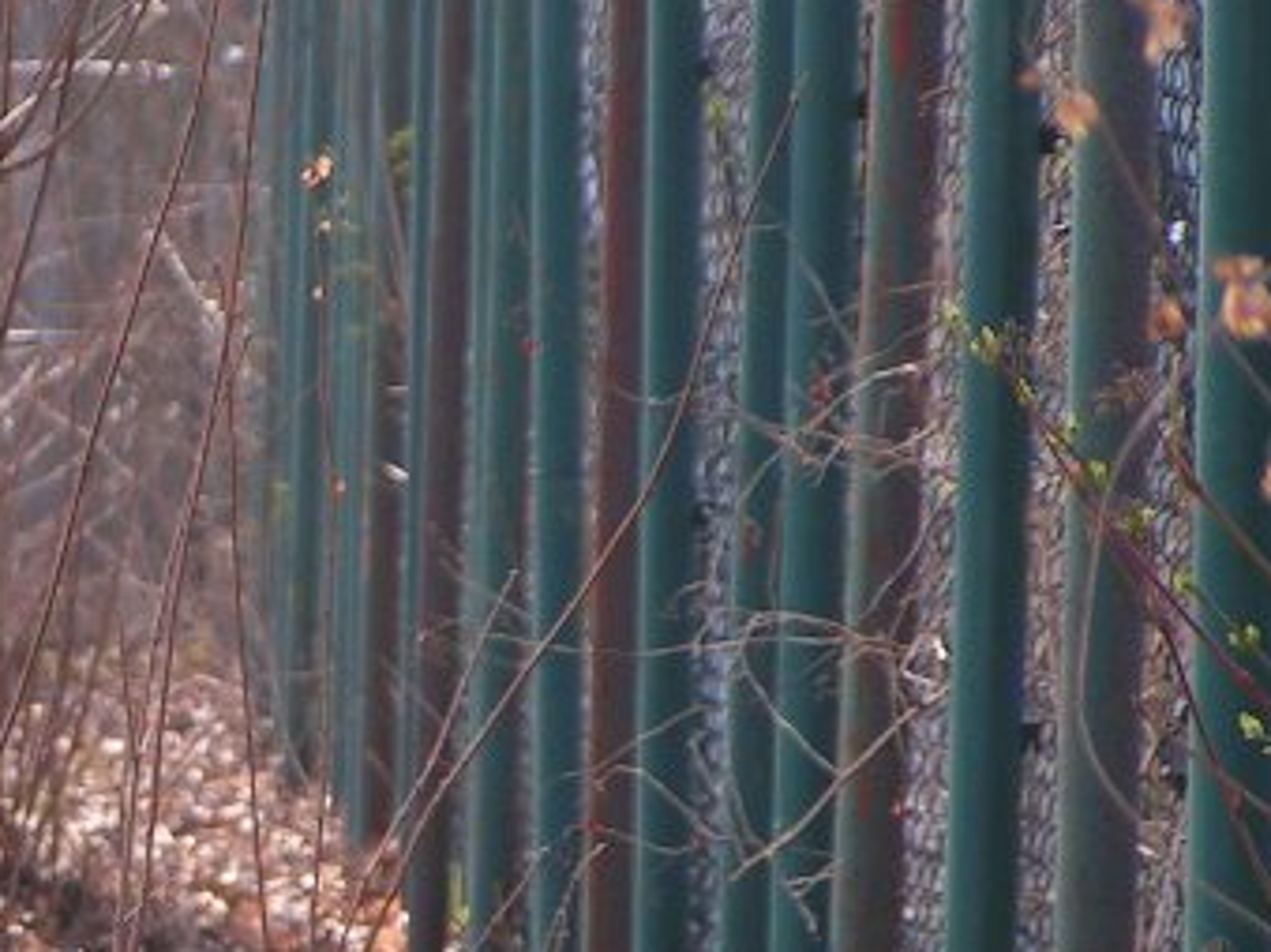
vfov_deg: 3.1
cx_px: -161
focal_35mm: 486
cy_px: 686
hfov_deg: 4.1
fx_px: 17838
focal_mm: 31.5
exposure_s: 1/320
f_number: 3.5
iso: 50
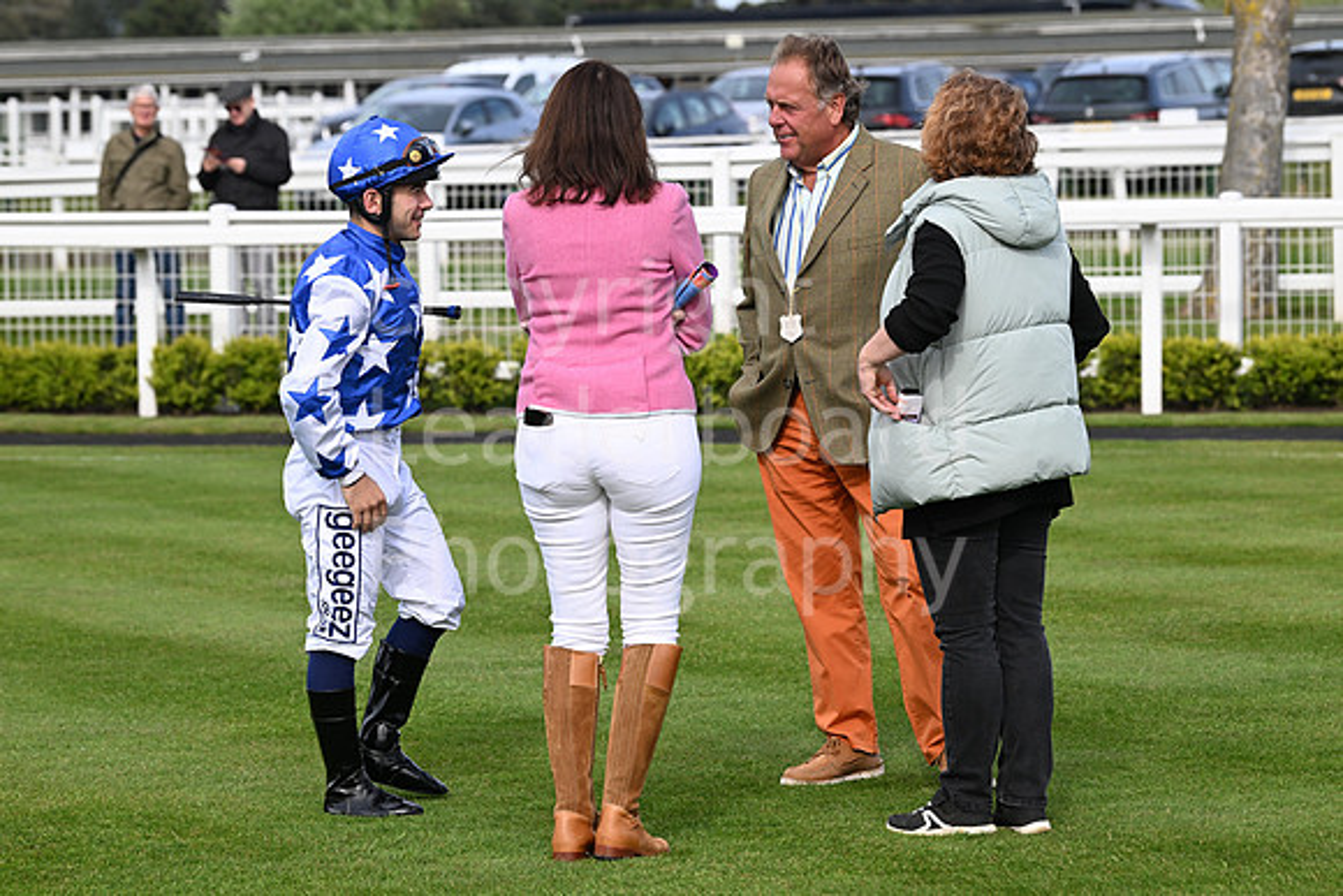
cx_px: 672
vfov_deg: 9.8
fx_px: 5224
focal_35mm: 140
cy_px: 448
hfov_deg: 14.7
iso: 640
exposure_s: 1/1600
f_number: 6.3
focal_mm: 140
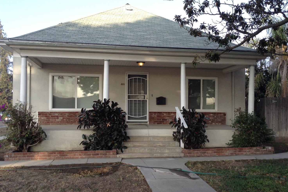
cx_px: 147
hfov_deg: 54.4
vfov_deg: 37.8
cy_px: 106
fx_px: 280
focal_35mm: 35
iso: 25
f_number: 2.4
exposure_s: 1/227
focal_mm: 3.3
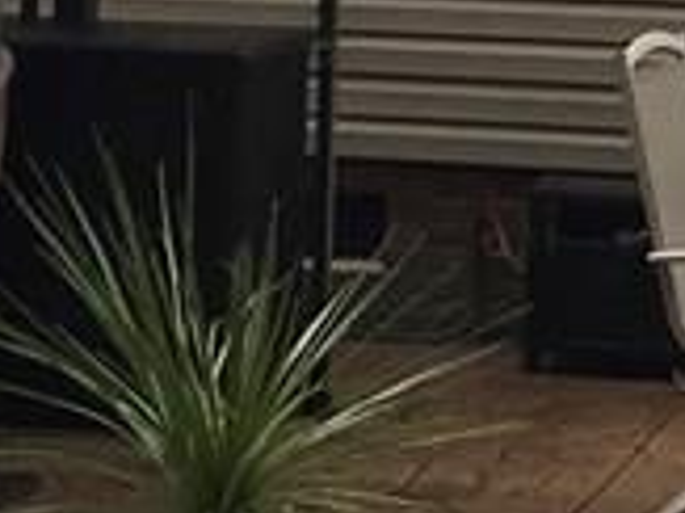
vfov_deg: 7.9
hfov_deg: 11.2
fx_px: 3480
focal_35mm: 176
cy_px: -685
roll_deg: -1.2
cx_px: 534
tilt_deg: +5.8
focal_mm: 3.99
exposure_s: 1/535
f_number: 1.8
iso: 20
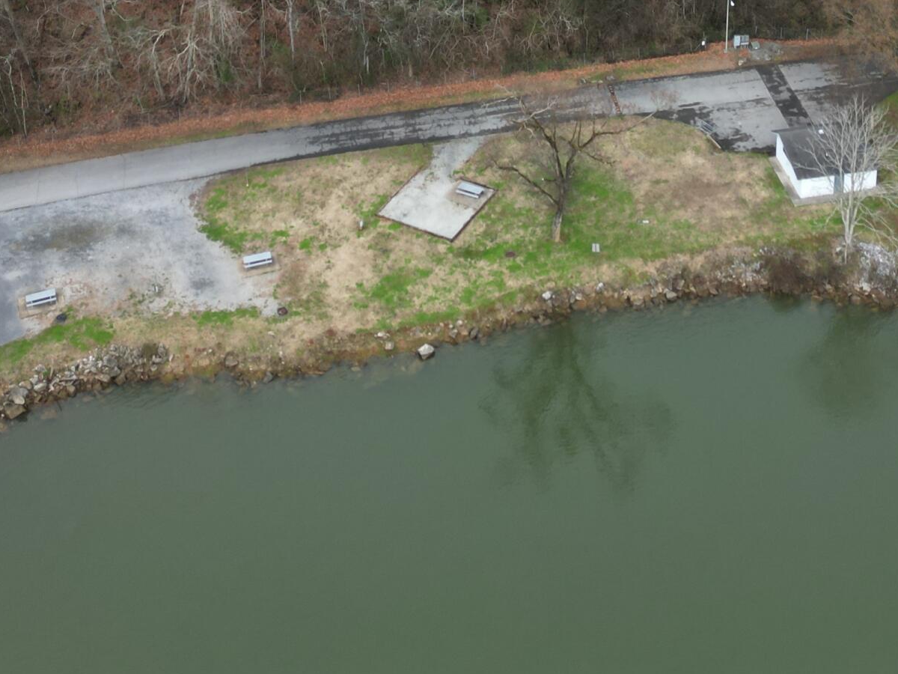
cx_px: 581
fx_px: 1557
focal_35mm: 60
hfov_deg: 32.0
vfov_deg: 22.3
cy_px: -164
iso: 110
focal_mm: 6.72
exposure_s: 1/1000
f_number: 1.7
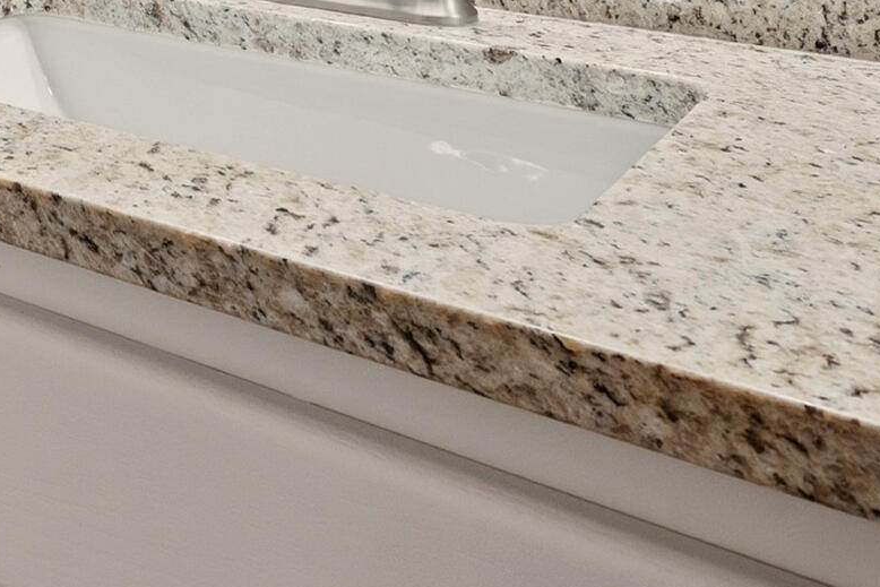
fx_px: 1320
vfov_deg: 21.5
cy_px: -264
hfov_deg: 29.2
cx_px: -288
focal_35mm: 54
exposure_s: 1/60
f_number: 9
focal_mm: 14
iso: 250
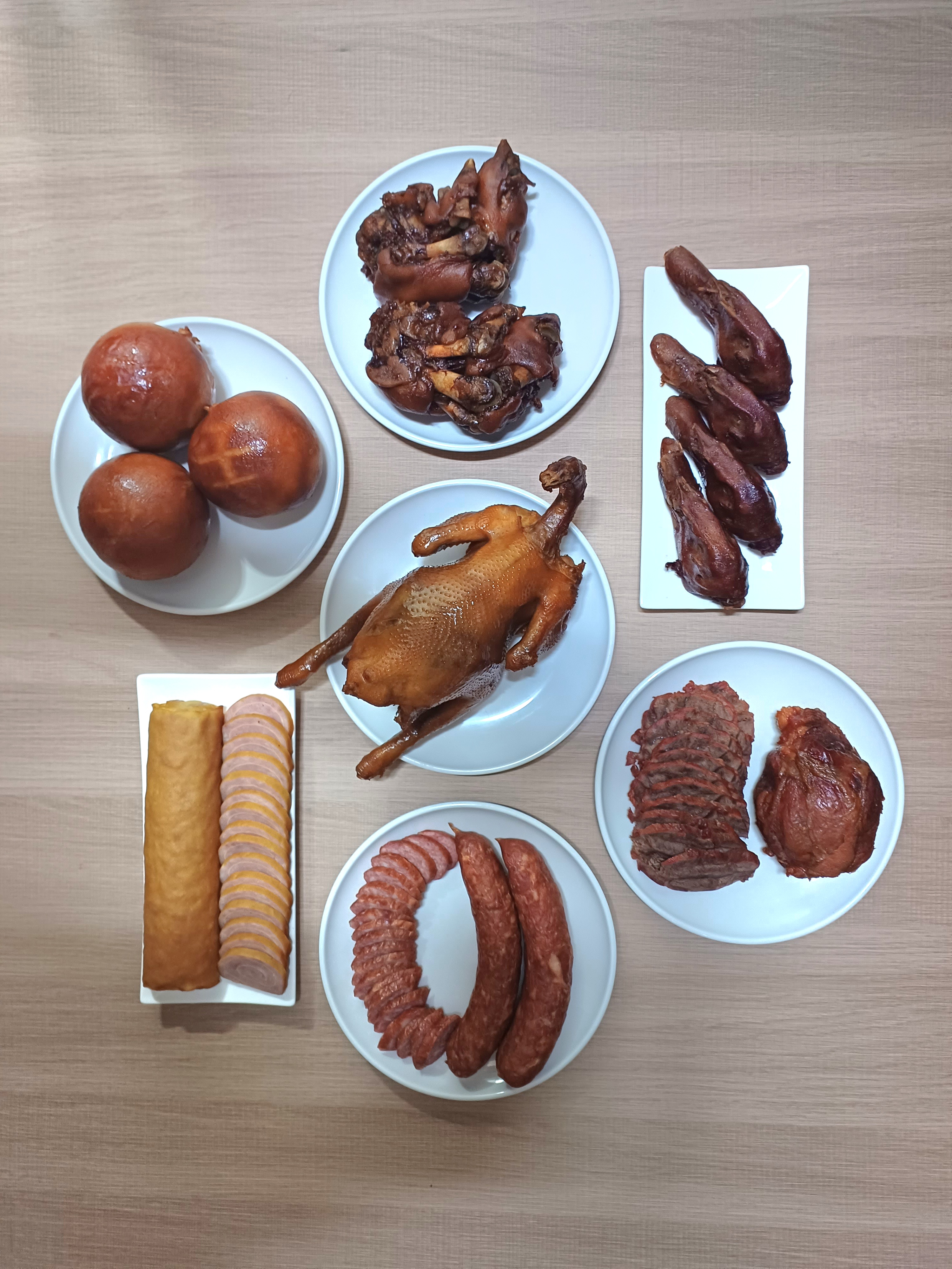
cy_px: 634
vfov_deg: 73.9
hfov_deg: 58.9
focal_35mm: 23
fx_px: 843
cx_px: 476
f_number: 1.8
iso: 400
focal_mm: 5.06
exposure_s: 1/24
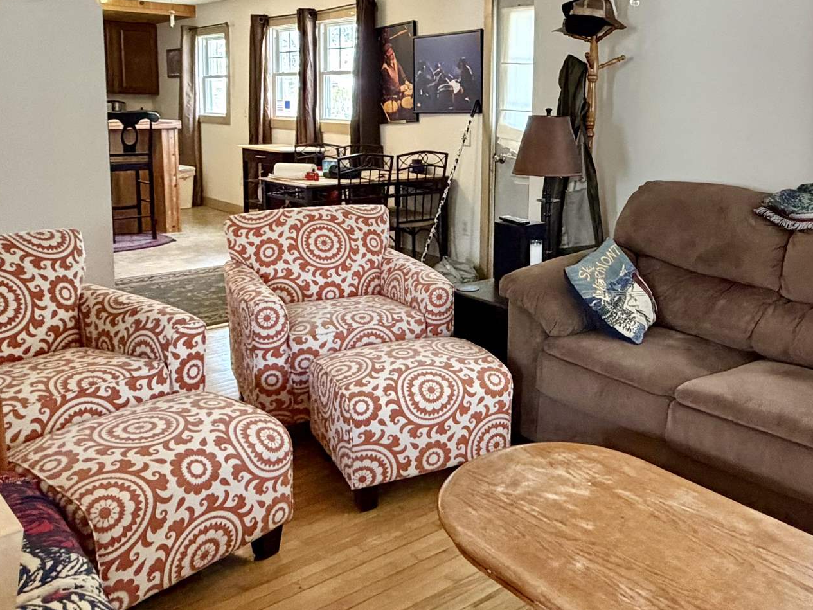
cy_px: 206
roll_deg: -1.8
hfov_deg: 53.0
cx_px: 537
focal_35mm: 34
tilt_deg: -6.7
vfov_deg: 41.3
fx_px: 799
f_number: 2.2
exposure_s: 1/60
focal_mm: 2.22
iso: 400
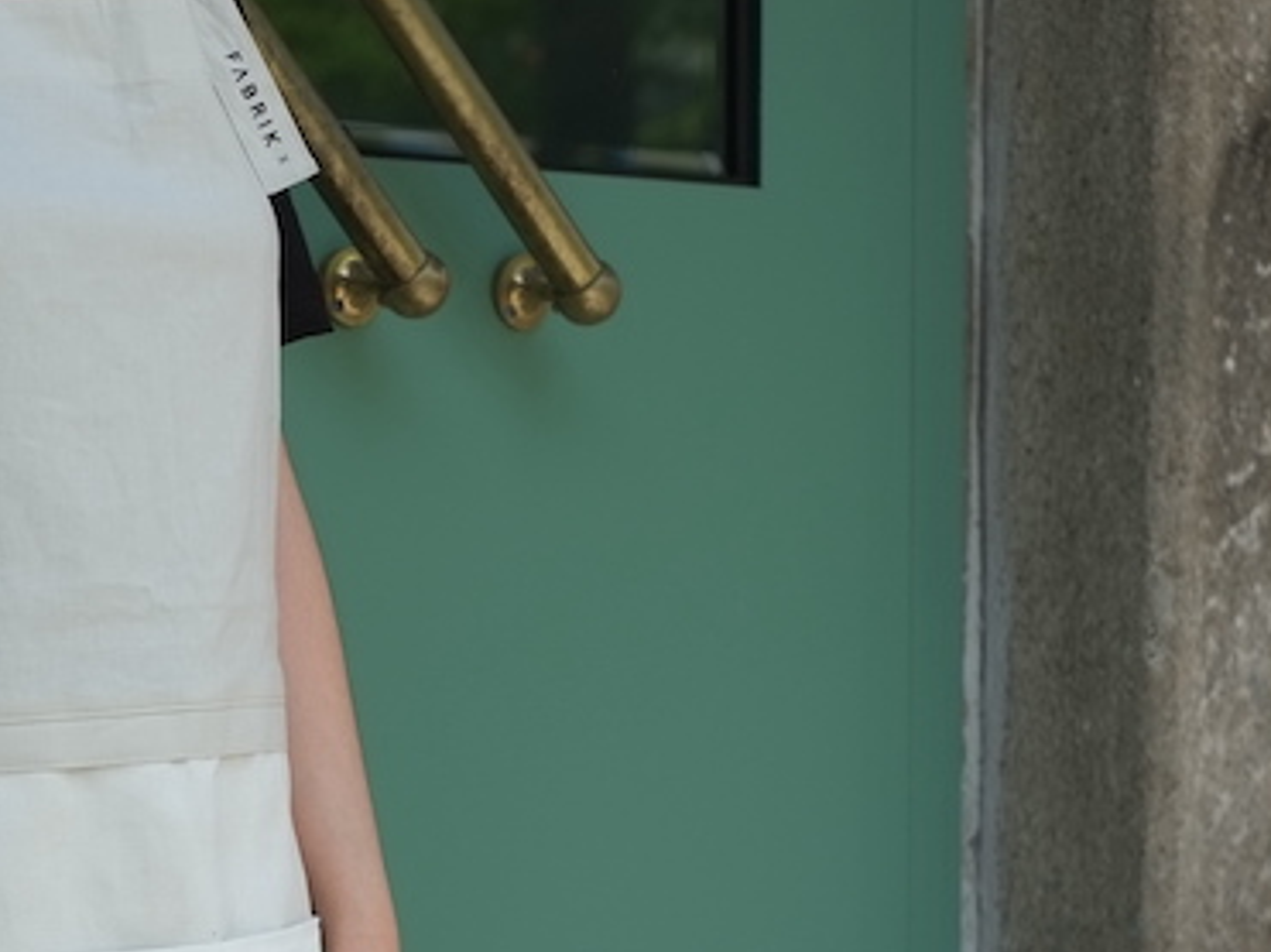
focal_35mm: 118
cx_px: 247
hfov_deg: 16.6
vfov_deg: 12.5
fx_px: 4331
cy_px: 748
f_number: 3.2
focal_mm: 35
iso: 200
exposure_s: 1/950
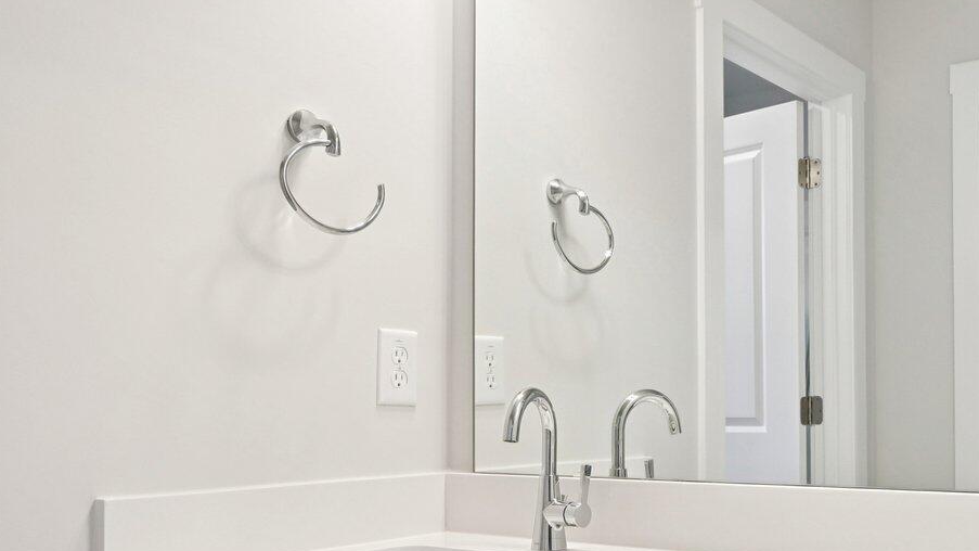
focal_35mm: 39
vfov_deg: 29.9
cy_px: 402
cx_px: 738
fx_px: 1017
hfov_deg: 49.3
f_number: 8
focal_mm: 16.5
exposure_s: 1/15
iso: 110
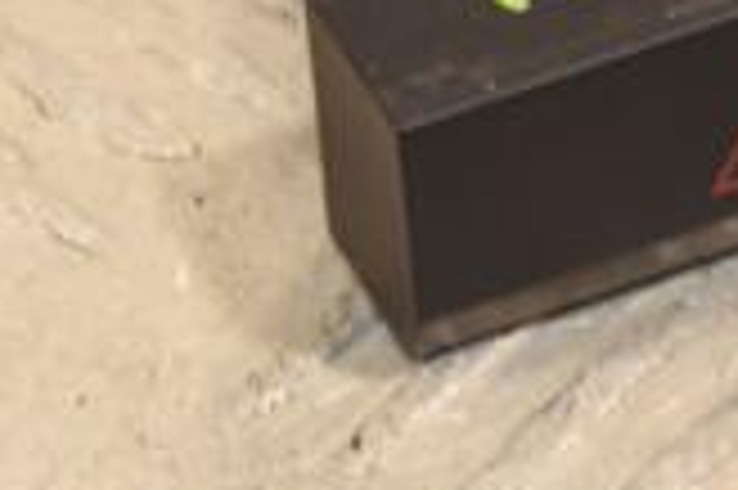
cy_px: -54
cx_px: 693
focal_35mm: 578
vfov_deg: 2.4
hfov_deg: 3.6
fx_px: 11834
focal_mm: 105
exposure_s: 1/200
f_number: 8
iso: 800
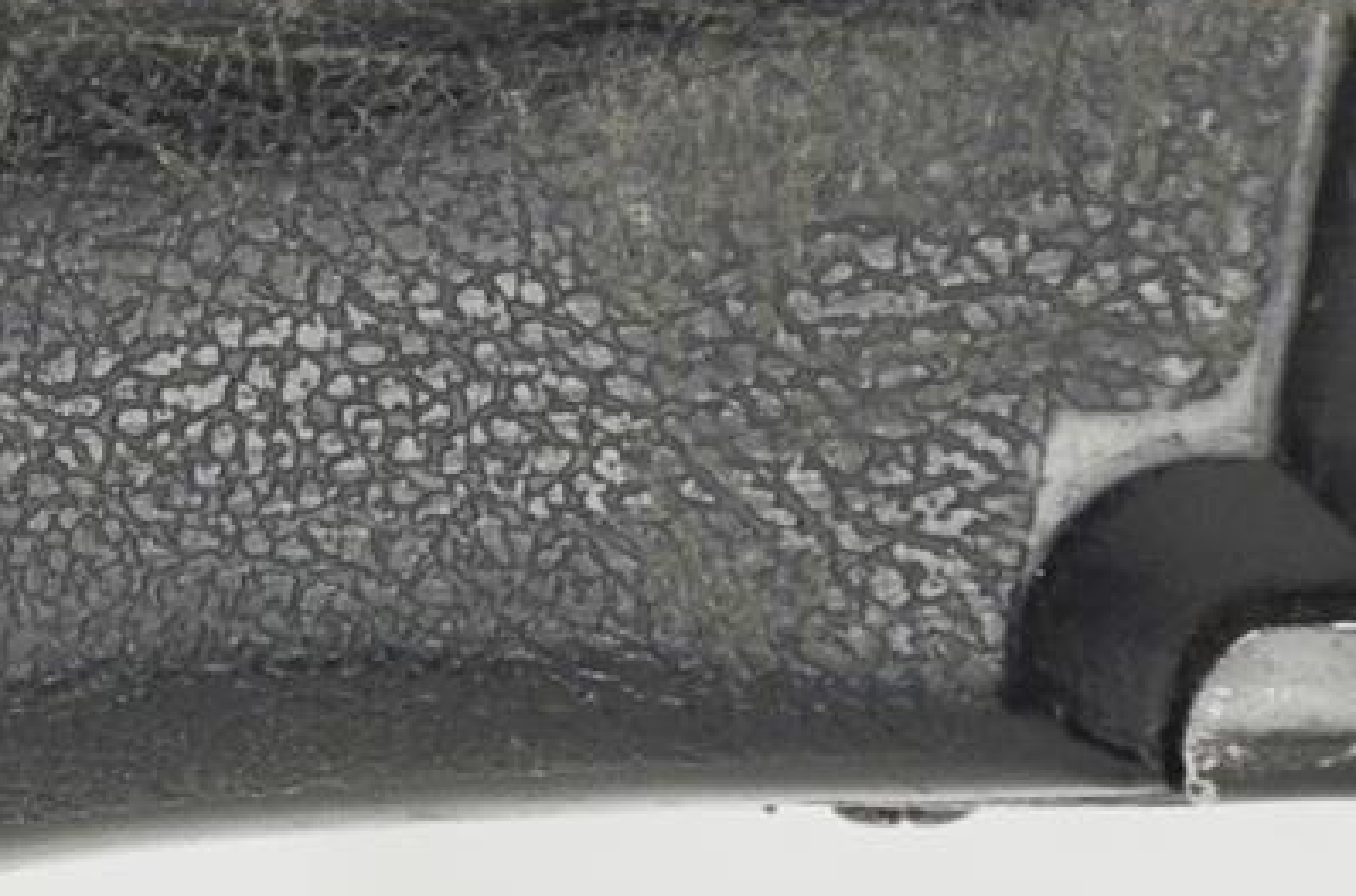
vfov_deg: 3.1
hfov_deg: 4.6
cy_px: 497
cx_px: -661
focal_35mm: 446
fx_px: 16753
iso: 360
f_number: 5.6
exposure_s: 1/125
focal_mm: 48
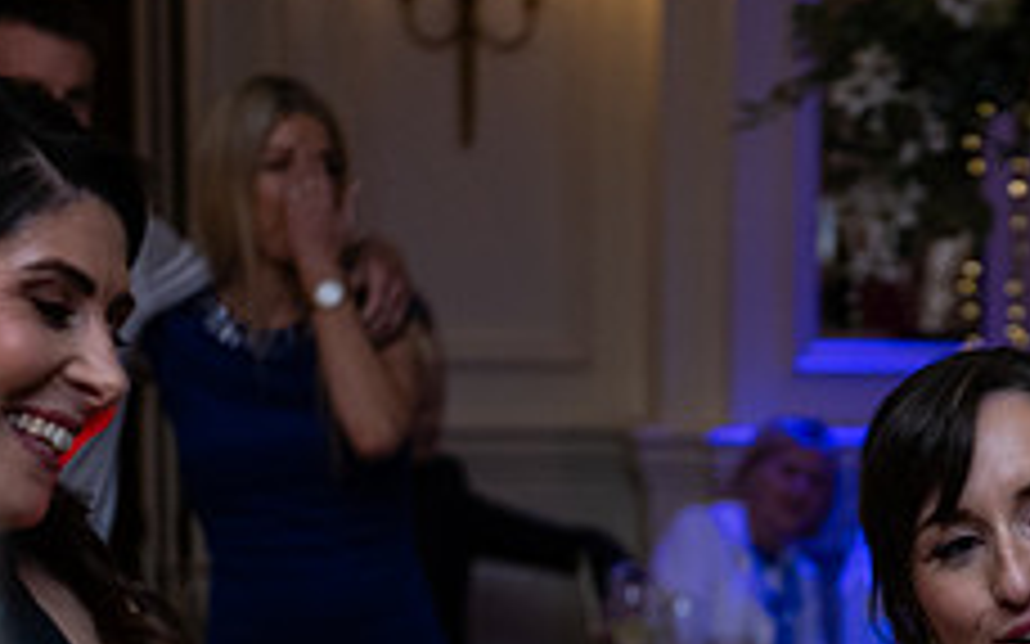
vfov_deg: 8.1
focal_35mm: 160
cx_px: 1088
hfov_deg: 12.9
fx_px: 4490
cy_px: 804
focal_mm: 62
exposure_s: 1/160
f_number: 3.5
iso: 800
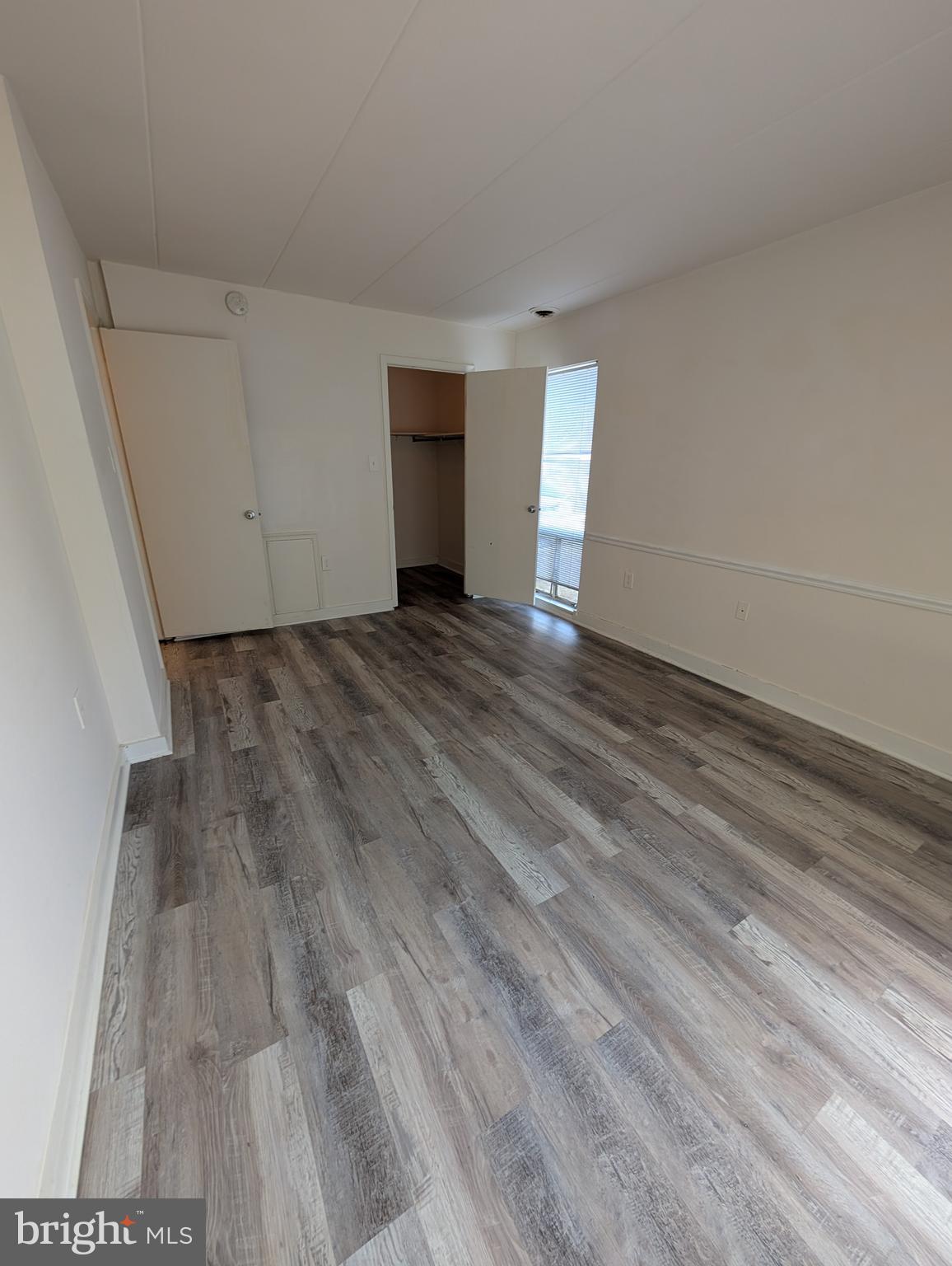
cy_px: 633
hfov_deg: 94.6
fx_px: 439
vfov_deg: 110.5
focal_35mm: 12
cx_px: 476
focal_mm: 2.02
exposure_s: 1/77.5
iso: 55
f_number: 1.7
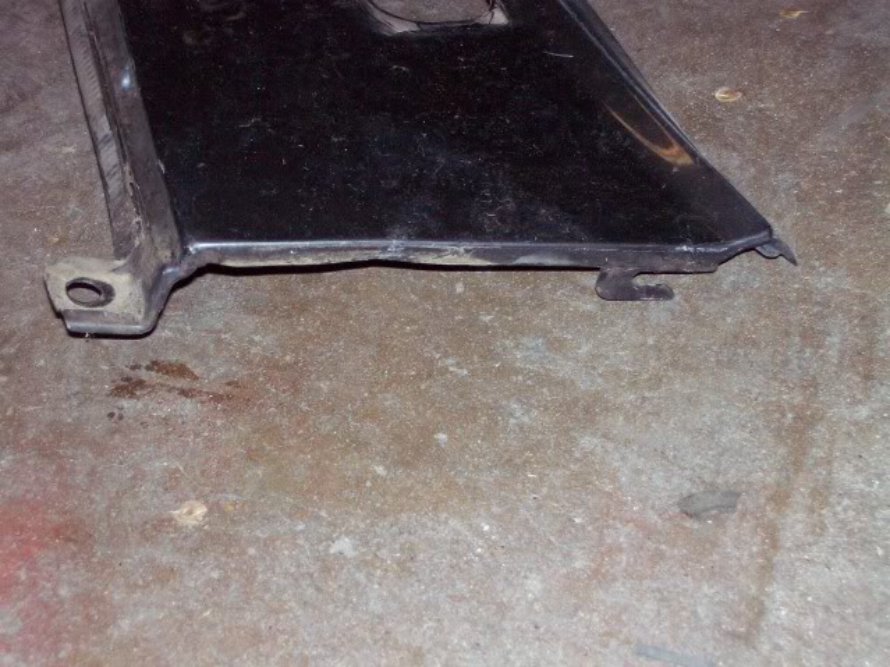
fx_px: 1799
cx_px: 445
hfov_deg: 27.8
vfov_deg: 21.0
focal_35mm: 70
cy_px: 334
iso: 140
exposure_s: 1/96
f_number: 3.8
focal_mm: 11.6
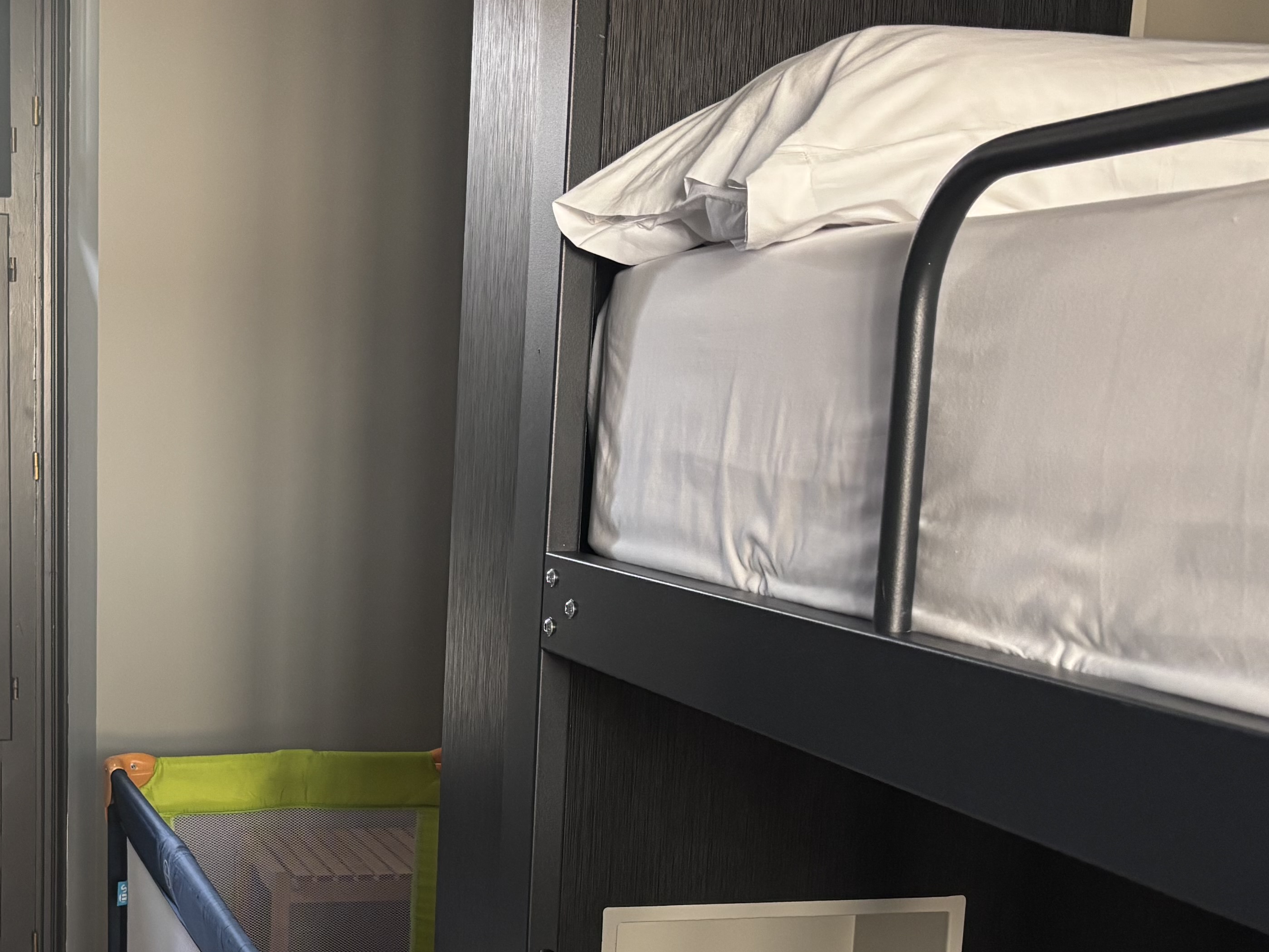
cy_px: 718
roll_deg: -1.6
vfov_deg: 27.1
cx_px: 279
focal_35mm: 53
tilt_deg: -10.3
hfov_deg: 35.2
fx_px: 1943
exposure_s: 1/60
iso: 320
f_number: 1.6
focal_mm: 5.96
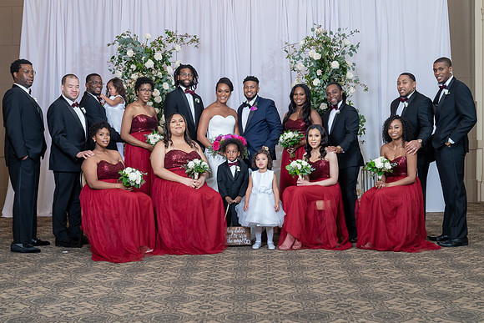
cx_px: 244
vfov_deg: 28.7
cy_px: 161
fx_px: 632
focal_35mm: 47
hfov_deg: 41.9
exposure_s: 1/125
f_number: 5.6
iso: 2000
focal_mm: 46
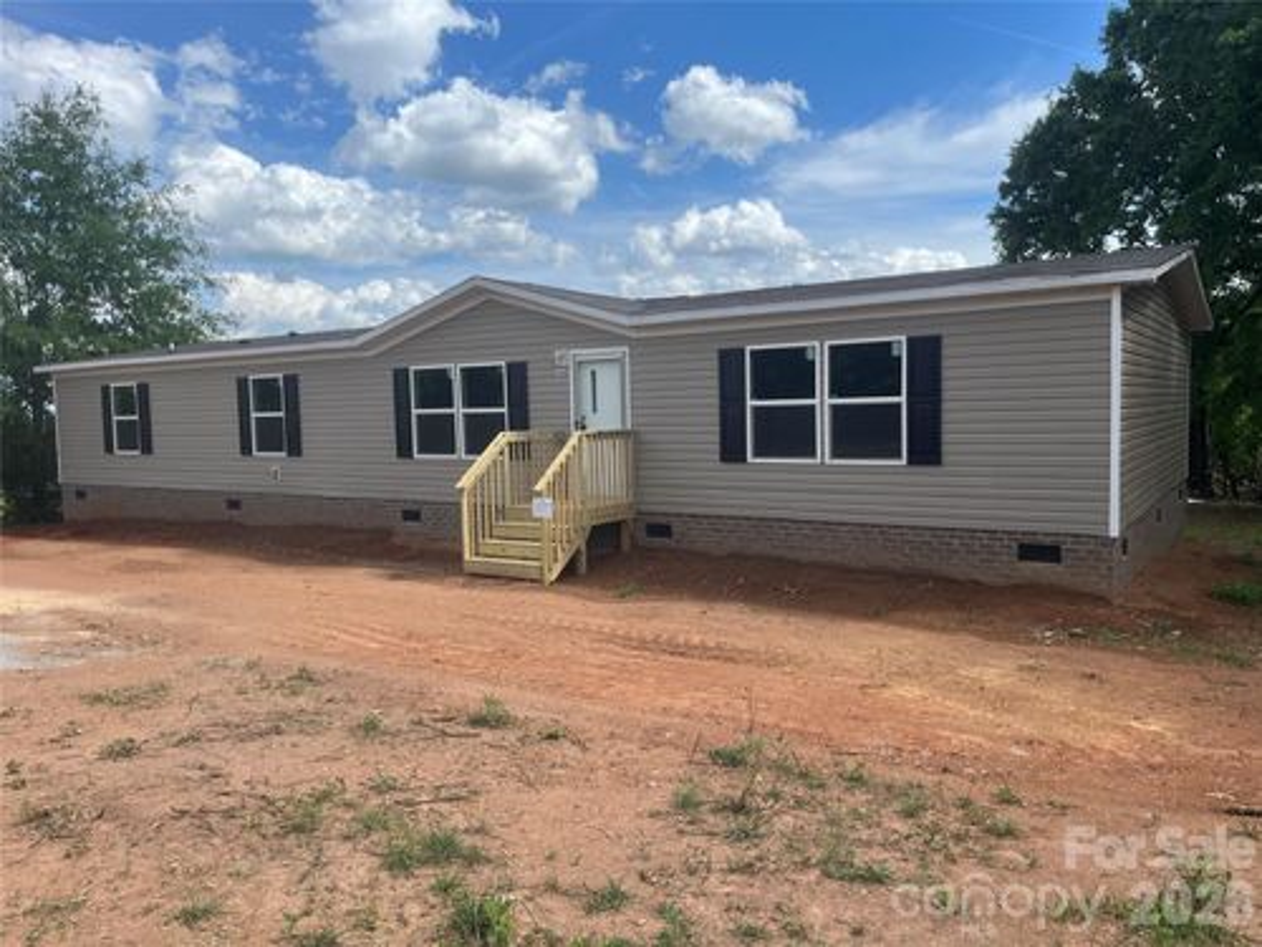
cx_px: 631
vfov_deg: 53.1
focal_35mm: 26
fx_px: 948
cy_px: 474
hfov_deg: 67.3
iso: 50
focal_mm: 5.1
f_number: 1.6
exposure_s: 1/2967
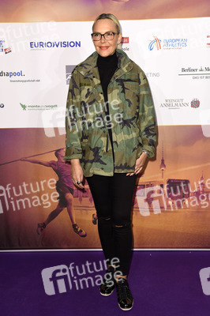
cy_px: 158
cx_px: 105
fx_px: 351
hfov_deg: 33.3
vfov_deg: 48.5
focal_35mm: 40
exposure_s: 1/200
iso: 500
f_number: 5.6
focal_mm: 40
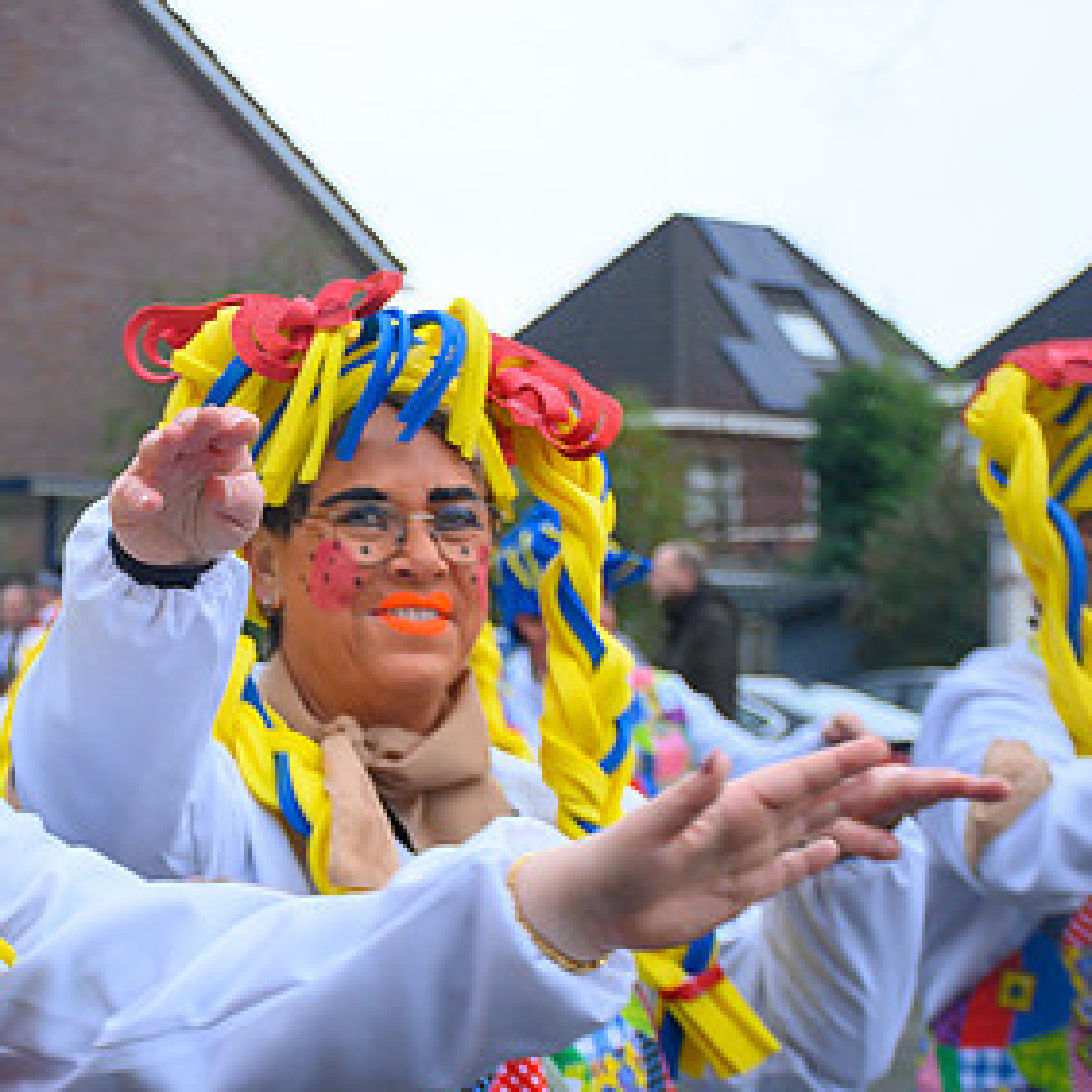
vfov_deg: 16.6
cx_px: 178
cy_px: 641
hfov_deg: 16.4
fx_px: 3747
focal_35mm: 105
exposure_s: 1/320
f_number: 5
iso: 400
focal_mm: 40
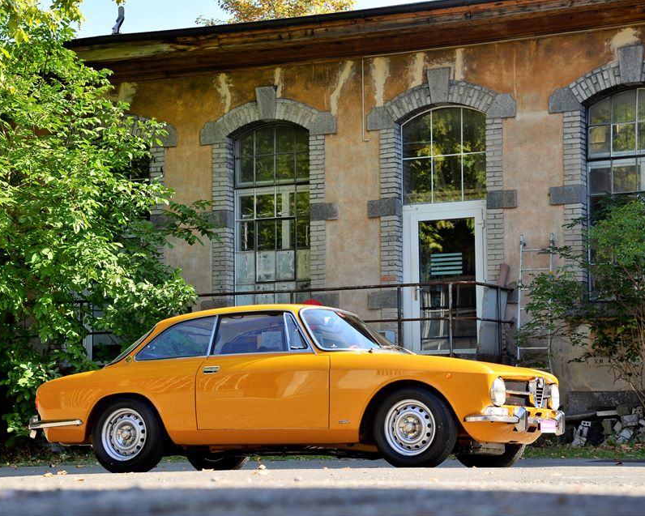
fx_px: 1986
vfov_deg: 14.8
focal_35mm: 104
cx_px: 325
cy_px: 258
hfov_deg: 18.5
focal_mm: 92
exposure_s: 1/200
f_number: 8
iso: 200
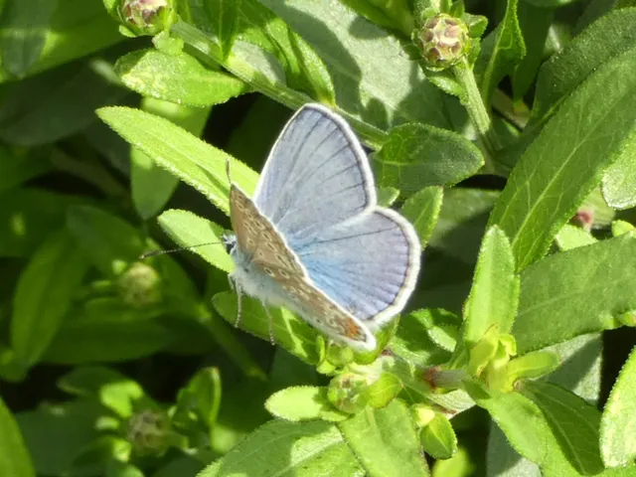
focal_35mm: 164
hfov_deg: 12.0
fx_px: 3013
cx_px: 318
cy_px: 238
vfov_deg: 9.1
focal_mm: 29.5
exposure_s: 1/80
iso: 160
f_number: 5.4
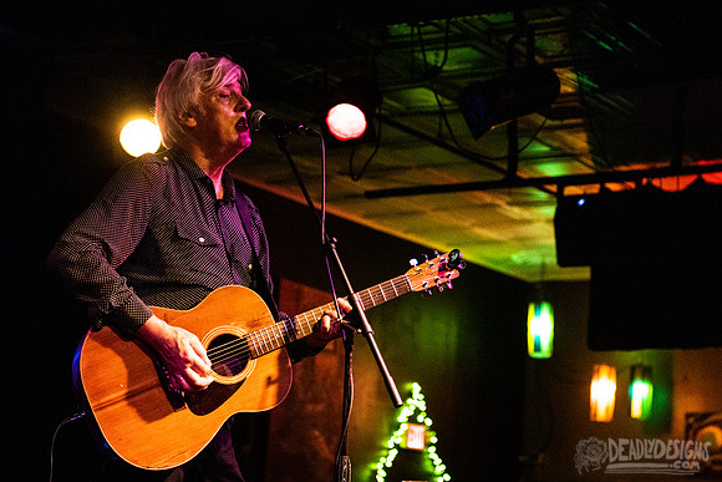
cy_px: 230
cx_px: 458
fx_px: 1781
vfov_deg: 15.4
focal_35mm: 89
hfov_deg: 22.8
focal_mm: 70
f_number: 3.2
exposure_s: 1/80
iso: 3200
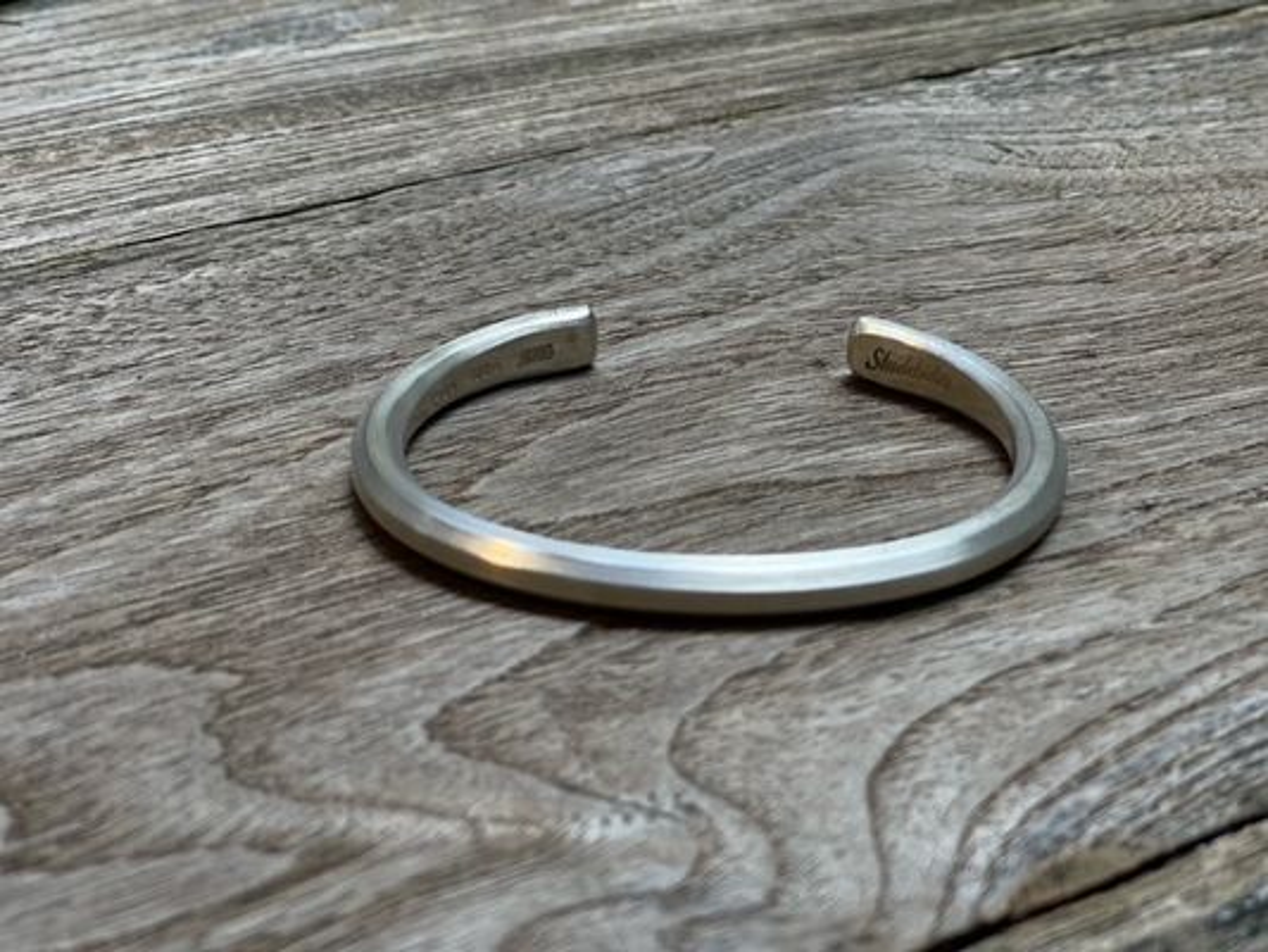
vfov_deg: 22.9
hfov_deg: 30.3
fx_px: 2345
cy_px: 476
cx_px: 634
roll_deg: +0.2
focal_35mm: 64
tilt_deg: -27.9
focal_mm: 7.5
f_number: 2.2
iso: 32
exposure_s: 1/100
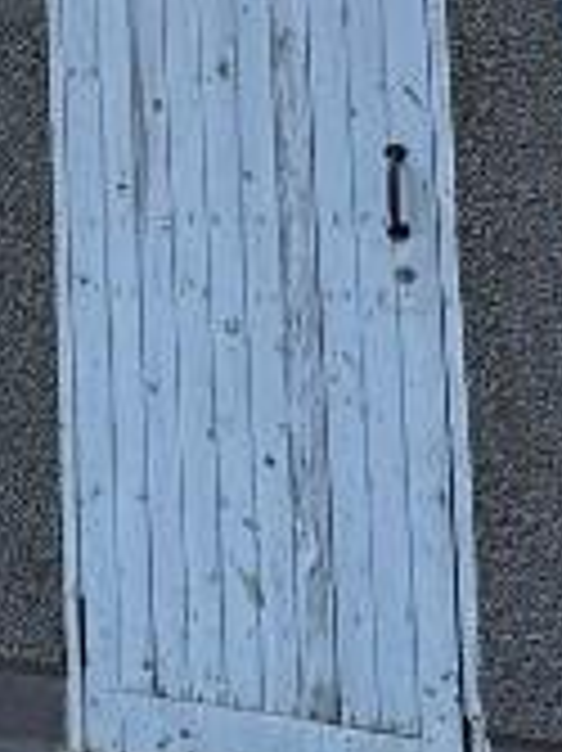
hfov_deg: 14.8
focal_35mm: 86
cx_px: -477
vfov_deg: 21.9
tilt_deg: +5.5
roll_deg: +0.7
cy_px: -9
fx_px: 1864
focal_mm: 2.22
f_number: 2.2
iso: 40
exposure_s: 1/151
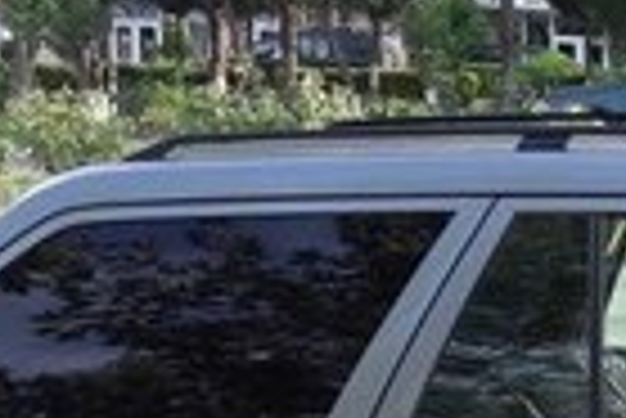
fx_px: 2402
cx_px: 1063
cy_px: 654
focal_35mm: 138
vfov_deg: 9.6
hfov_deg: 13.6
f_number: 1.9
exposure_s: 1/323
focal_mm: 3.7
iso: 40
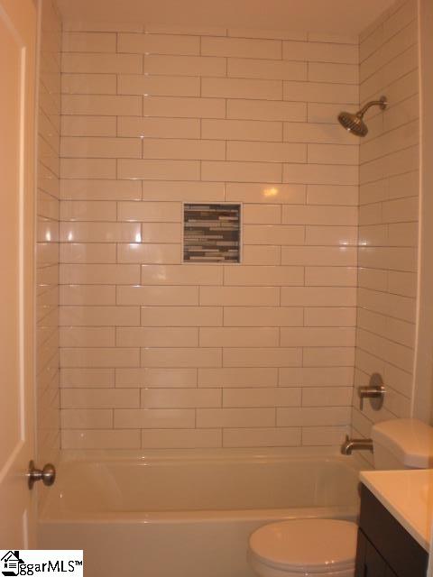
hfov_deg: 37.7
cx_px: 216
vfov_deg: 49.0
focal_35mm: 38
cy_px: 288
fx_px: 634
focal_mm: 6.3
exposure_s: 1/80
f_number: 3.1
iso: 200
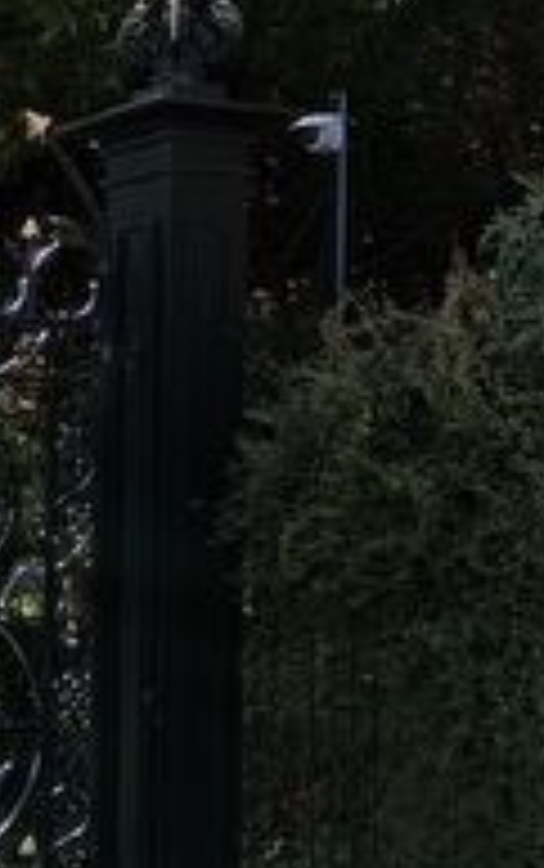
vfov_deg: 18.7
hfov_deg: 10.4
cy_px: 711
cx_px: -744
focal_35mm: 110
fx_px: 2604
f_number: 1.89
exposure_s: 1/2959
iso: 52
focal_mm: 5.43
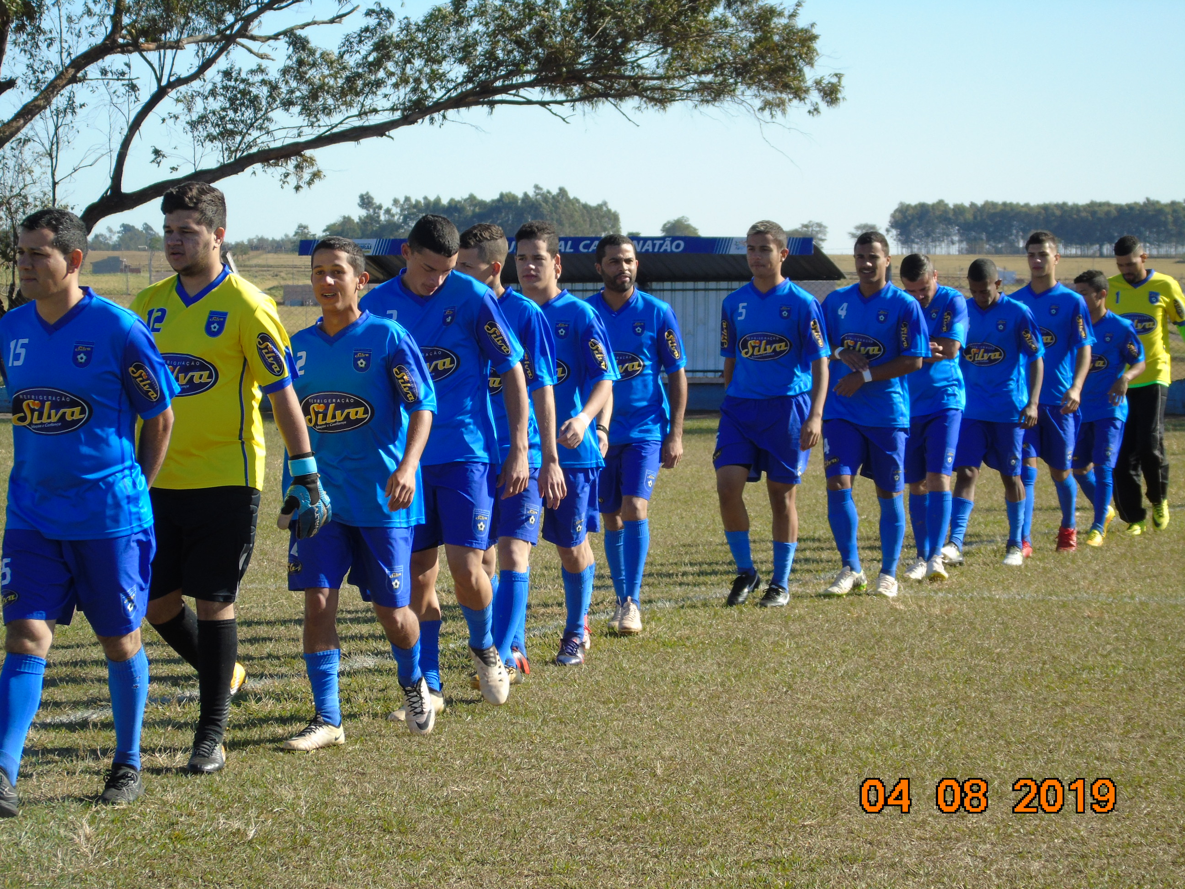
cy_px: 444
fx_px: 4245
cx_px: 592
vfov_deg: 12.0
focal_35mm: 124
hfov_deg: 15.9
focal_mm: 22
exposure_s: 1/320
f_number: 4.6
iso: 80
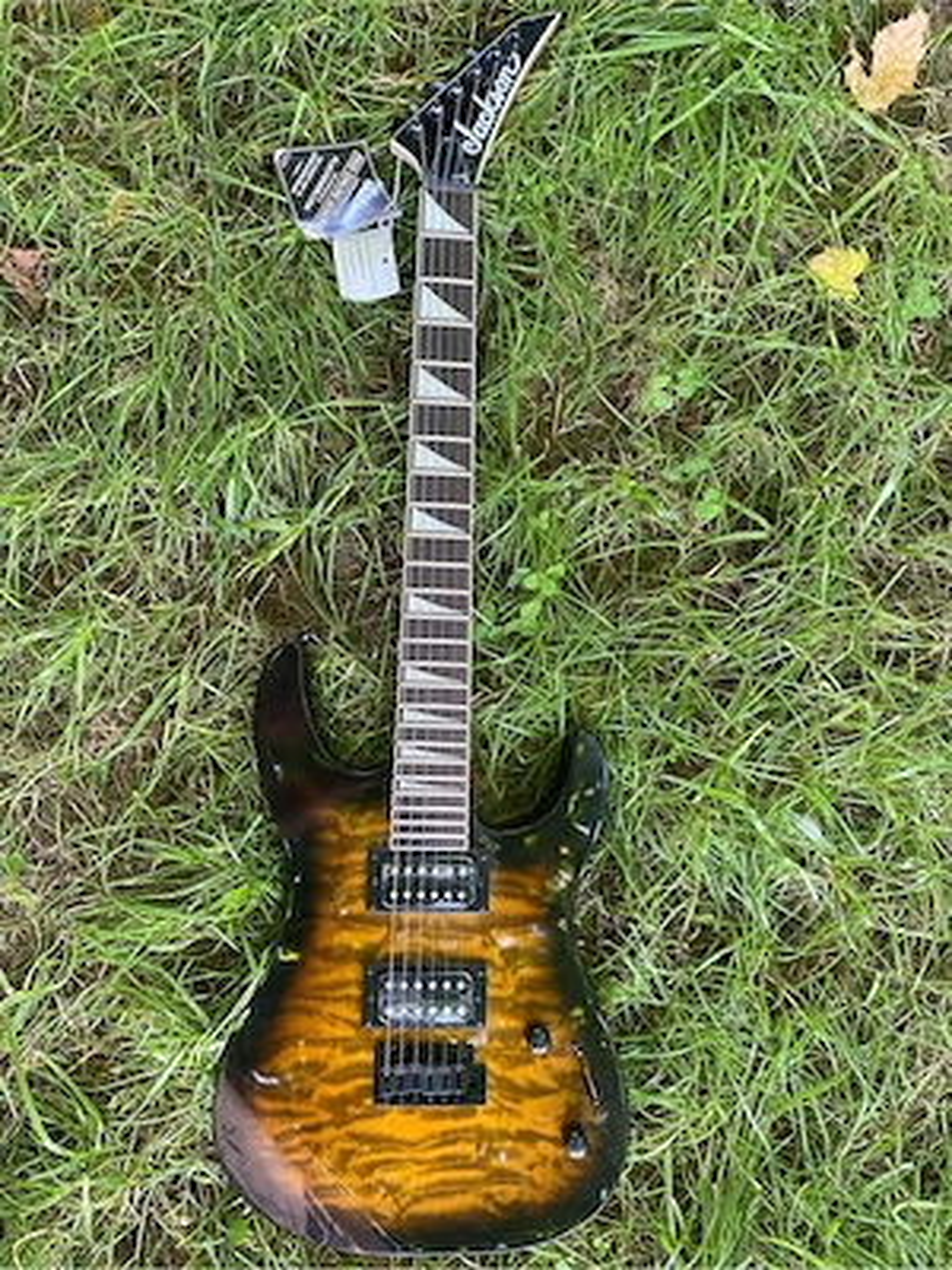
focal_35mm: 26
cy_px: 635
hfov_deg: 53.1
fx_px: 953
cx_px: 476
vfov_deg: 67.3
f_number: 1.8
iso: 250
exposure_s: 1/60
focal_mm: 4.25
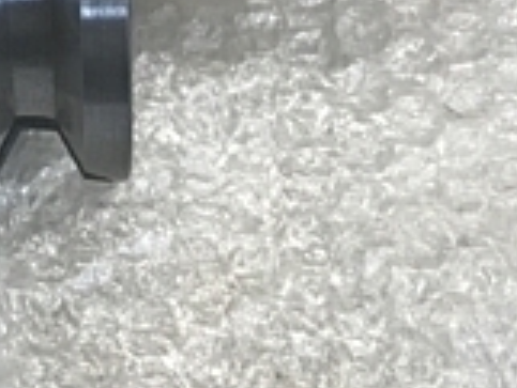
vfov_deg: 13.0
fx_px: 1659
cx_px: -103
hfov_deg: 16.9
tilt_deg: -72.9
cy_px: -90
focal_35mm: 111
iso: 20
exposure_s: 1/40
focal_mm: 3.99
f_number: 1.8
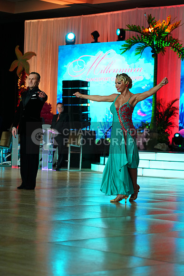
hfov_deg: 13.0
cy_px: 138
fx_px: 804
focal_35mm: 105
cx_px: 92
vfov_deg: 19.5
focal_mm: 105
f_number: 4
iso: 2000
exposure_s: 1/400
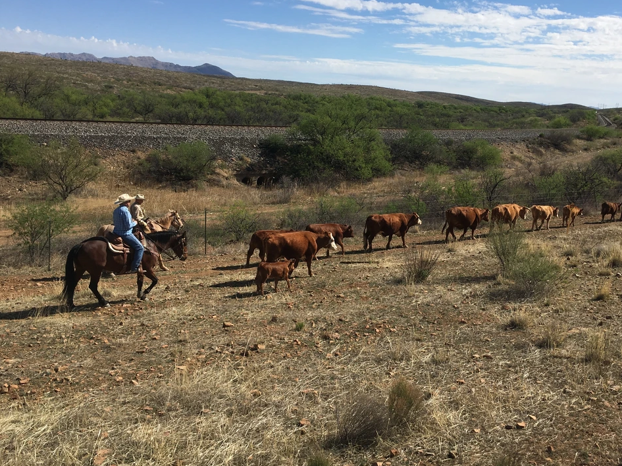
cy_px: 216
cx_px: 368
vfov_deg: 40.6
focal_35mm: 35
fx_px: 629
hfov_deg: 52.3
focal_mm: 4.15
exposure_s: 1/2331
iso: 25
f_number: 2.2
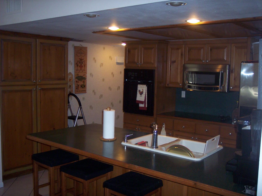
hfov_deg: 47.9
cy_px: 98
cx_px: 131
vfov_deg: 36.8
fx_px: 295
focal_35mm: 39
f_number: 2.8
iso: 140
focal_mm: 8
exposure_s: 1/60
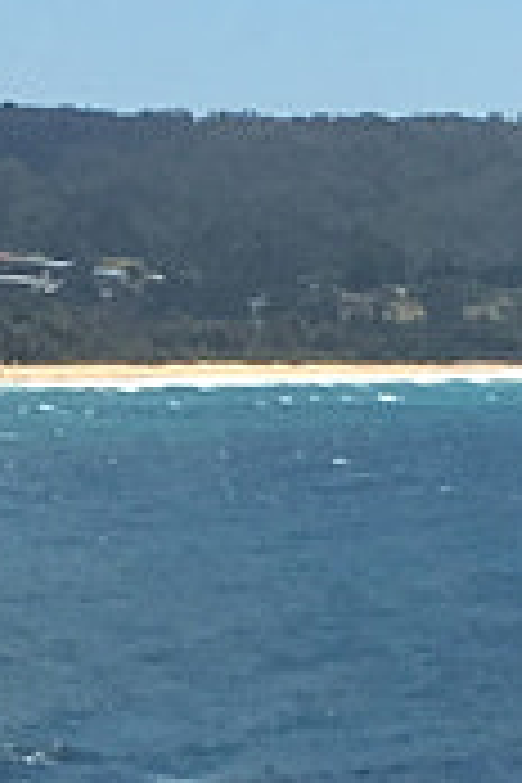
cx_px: -99
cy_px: 500
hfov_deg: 4.9
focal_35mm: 277
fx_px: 6024
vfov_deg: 7.4
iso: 25
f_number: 2.2
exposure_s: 1/2481
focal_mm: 4.15
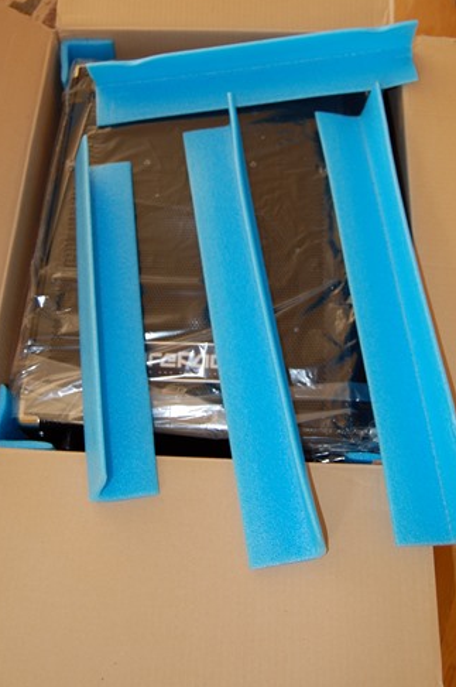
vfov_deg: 45.6
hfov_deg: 31.4
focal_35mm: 43
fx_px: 811
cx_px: 220
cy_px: 278
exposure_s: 1/60
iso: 400
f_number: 3.8
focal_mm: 23
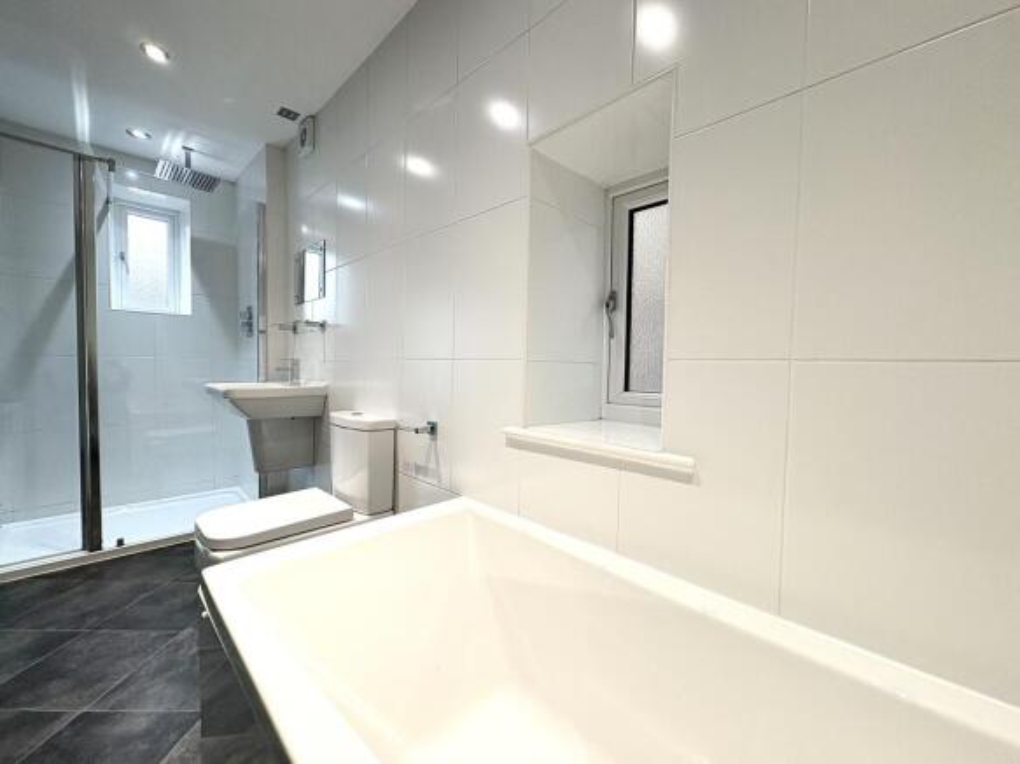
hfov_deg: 102.1
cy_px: 382
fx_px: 412
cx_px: 510
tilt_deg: -1.0
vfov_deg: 85.7
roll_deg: -0.1
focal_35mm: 14
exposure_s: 1/100
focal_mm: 2.22
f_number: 2.2
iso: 125
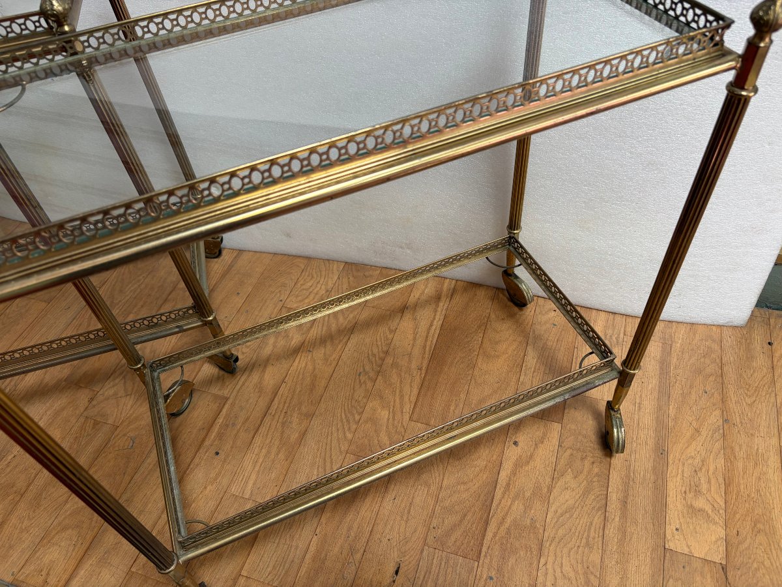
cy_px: 294
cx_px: 391
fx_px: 587
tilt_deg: -50.3
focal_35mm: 26
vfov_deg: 53.1
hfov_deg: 67.3
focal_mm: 5.96
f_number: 1.6
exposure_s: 1/100
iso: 80
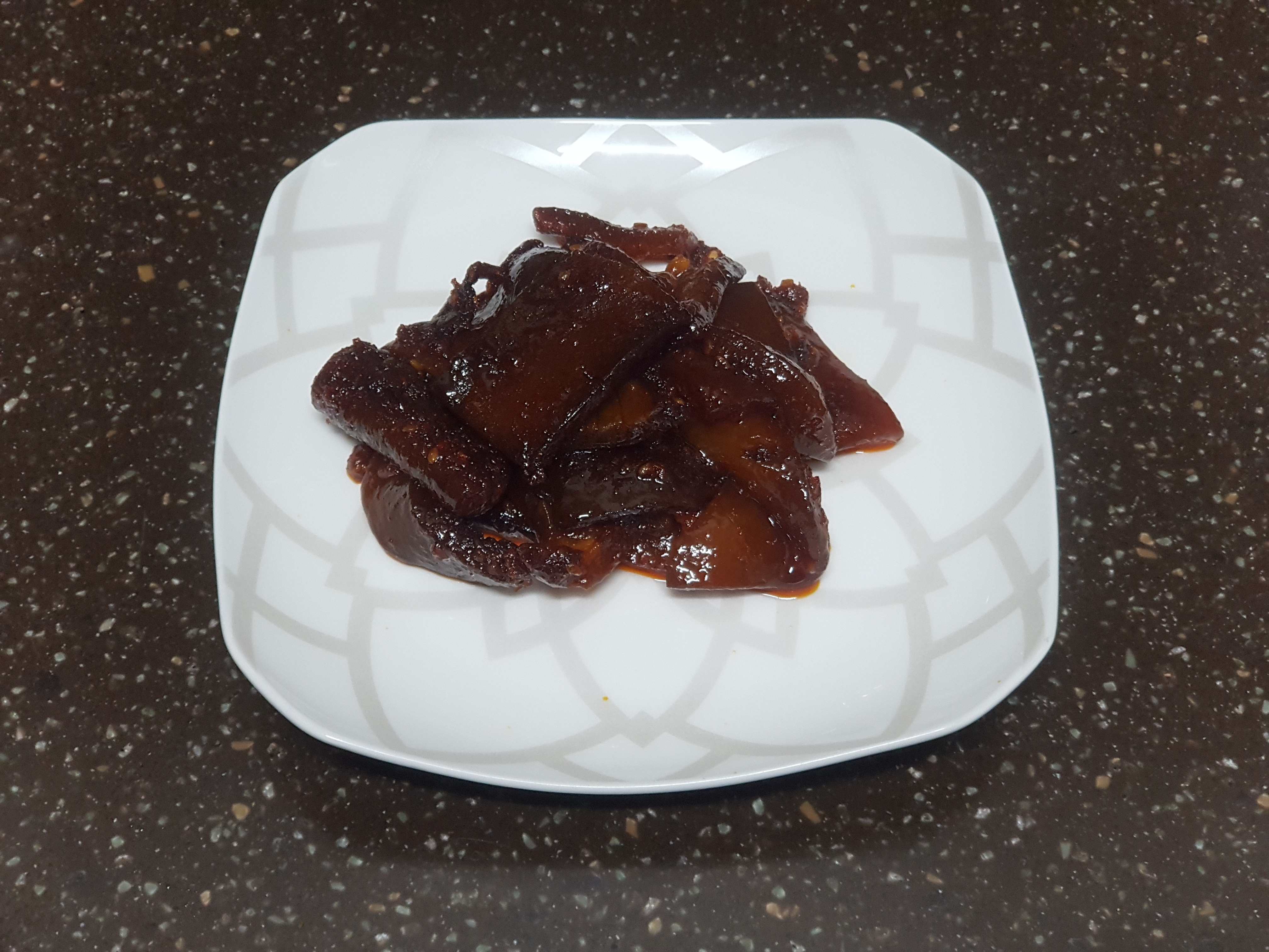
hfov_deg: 36.8
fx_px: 1906
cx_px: 634
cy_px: 476
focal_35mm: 52
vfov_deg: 28.0
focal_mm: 6
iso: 160
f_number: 2.4
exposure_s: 1/30
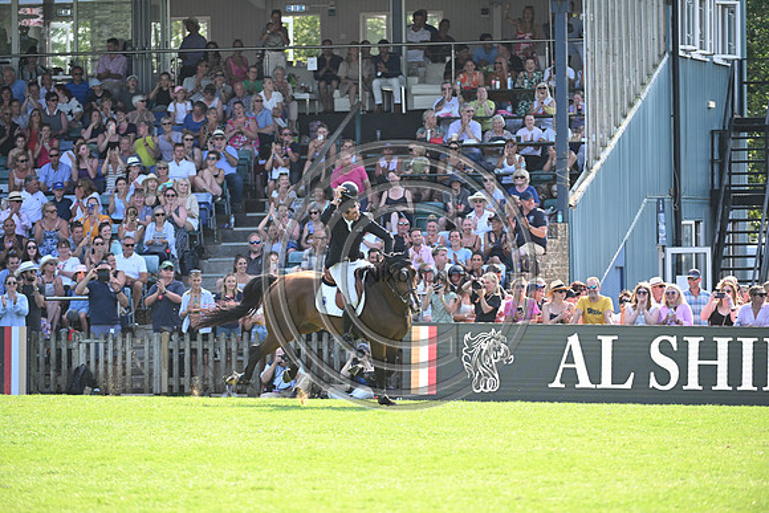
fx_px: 4700
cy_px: 256
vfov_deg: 6.2
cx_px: 384
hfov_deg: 9.4
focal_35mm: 220
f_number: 4.5
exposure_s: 1/1250
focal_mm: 220
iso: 900
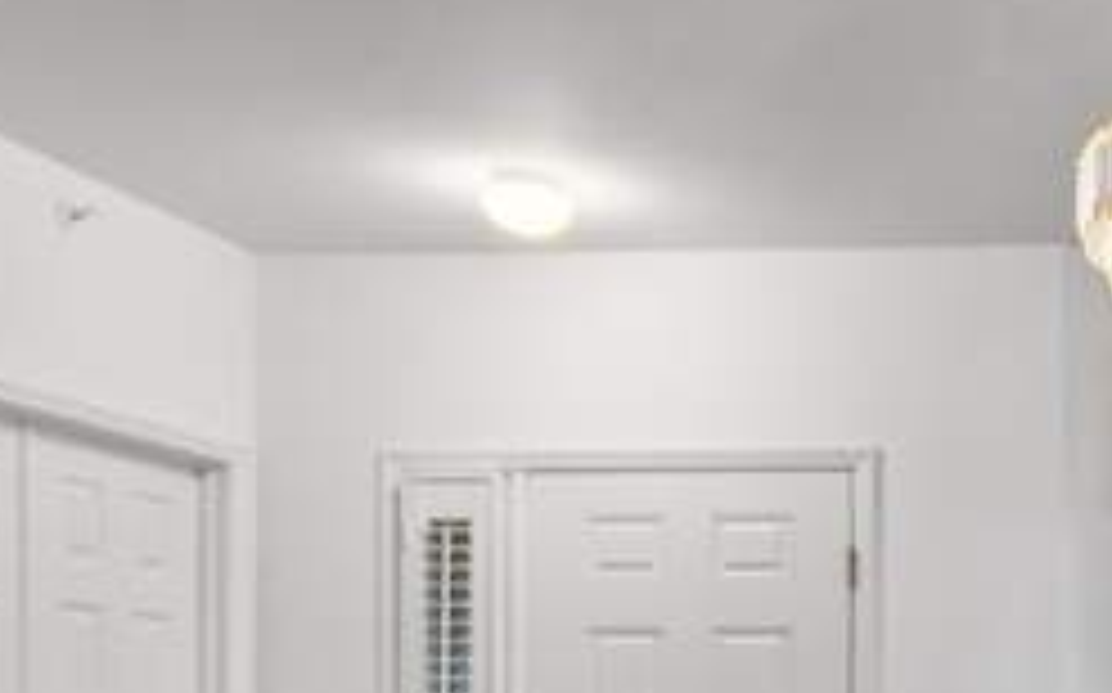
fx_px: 1721
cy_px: 909
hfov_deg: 31.2
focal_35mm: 57
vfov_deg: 20.7
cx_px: 1265
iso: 200
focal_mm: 11.5
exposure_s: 1/2.5
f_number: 8
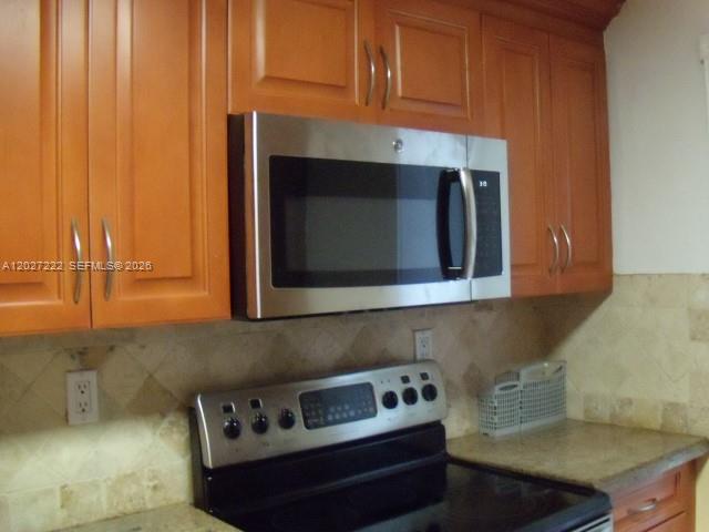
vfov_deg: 39.7
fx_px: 737
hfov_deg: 51.4
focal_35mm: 36
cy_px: 266
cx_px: 354
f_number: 3.6
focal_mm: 6.4
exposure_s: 1/50
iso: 800
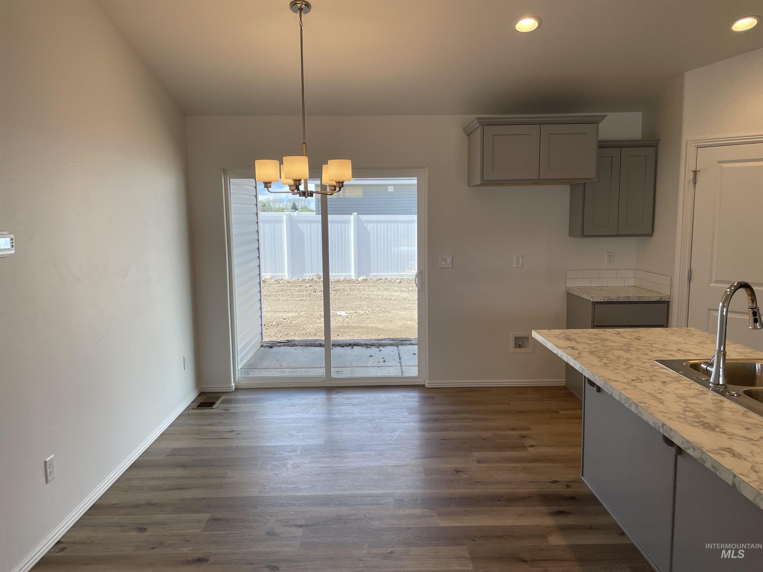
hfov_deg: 67.3
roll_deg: +1.4
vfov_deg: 53.1
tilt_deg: -5.1
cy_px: 286
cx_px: 382
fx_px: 573
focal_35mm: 26
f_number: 1.6
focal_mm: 4.2
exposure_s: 1/346
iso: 32
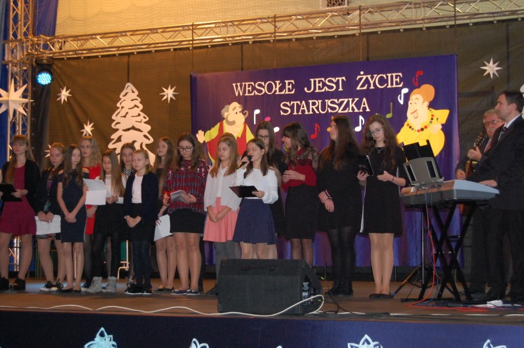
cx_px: 262
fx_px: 916
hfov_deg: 31.9
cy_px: 174
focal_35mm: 63
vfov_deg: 21.5
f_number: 5.3
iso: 1250
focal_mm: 42
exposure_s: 1/60
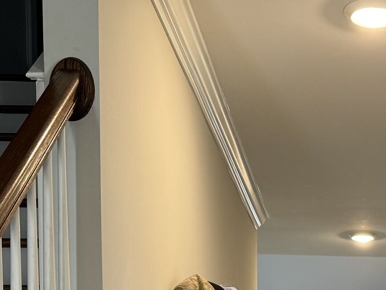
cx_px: 381
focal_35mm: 85
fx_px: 948
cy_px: 505
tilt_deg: -5.1
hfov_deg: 22.2
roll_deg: -0.7
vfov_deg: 15.3
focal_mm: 6.76
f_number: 1.78
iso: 125
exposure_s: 1/60
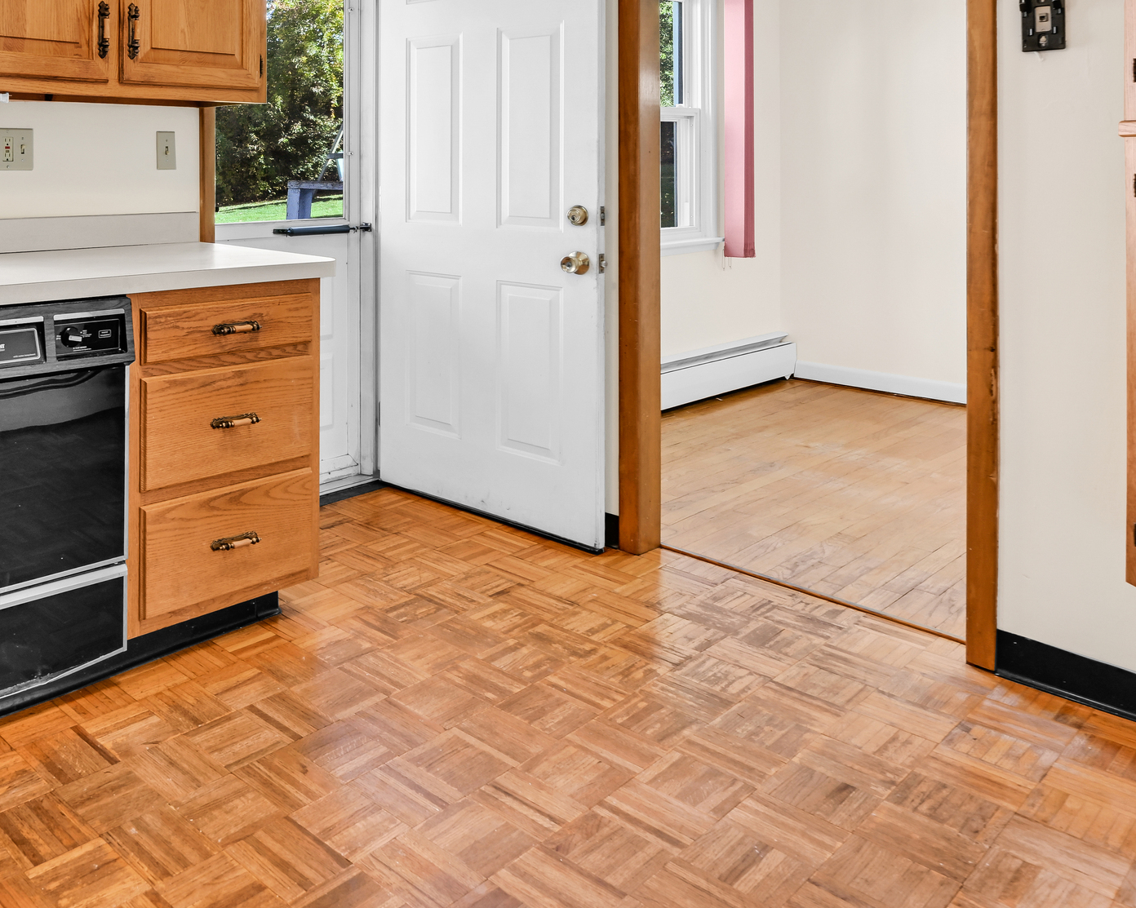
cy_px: 155
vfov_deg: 46.7
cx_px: 124
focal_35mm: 29
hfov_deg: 53.3
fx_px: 975
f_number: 8
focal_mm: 14
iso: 250
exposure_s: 1/250
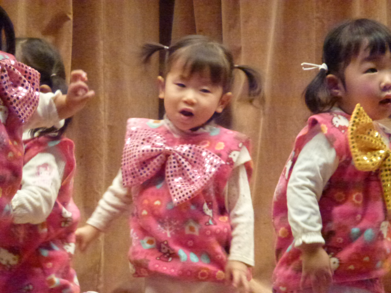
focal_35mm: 374
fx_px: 4224
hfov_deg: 5.3
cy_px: 146
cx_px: 196
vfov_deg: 4.0
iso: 1600
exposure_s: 1/50
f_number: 5.9
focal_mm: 67
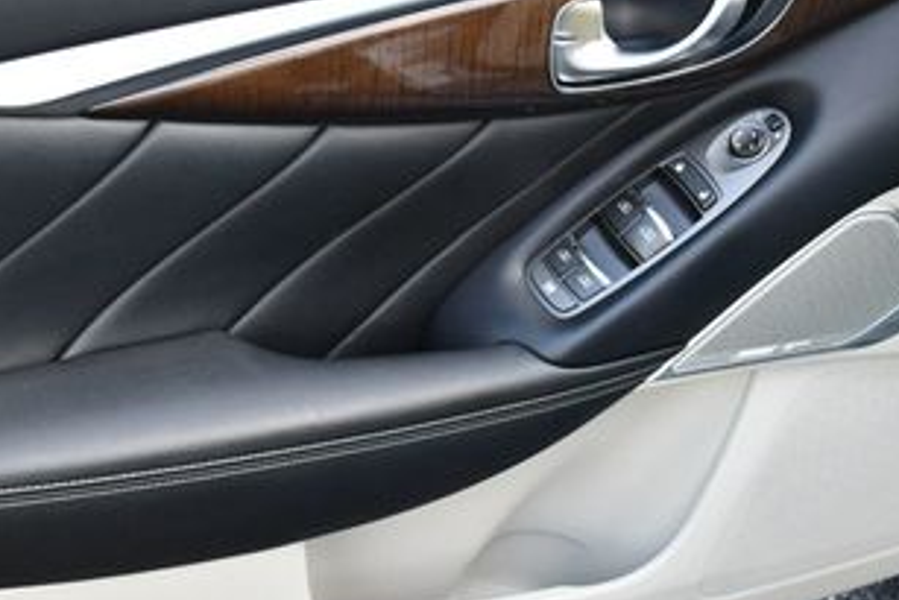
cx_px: 398
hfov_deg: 27.0
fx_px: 1874
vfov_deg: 18.2
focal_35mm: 75
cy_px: 322
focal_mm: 18
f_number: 3.5
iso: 400
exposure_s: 1/250
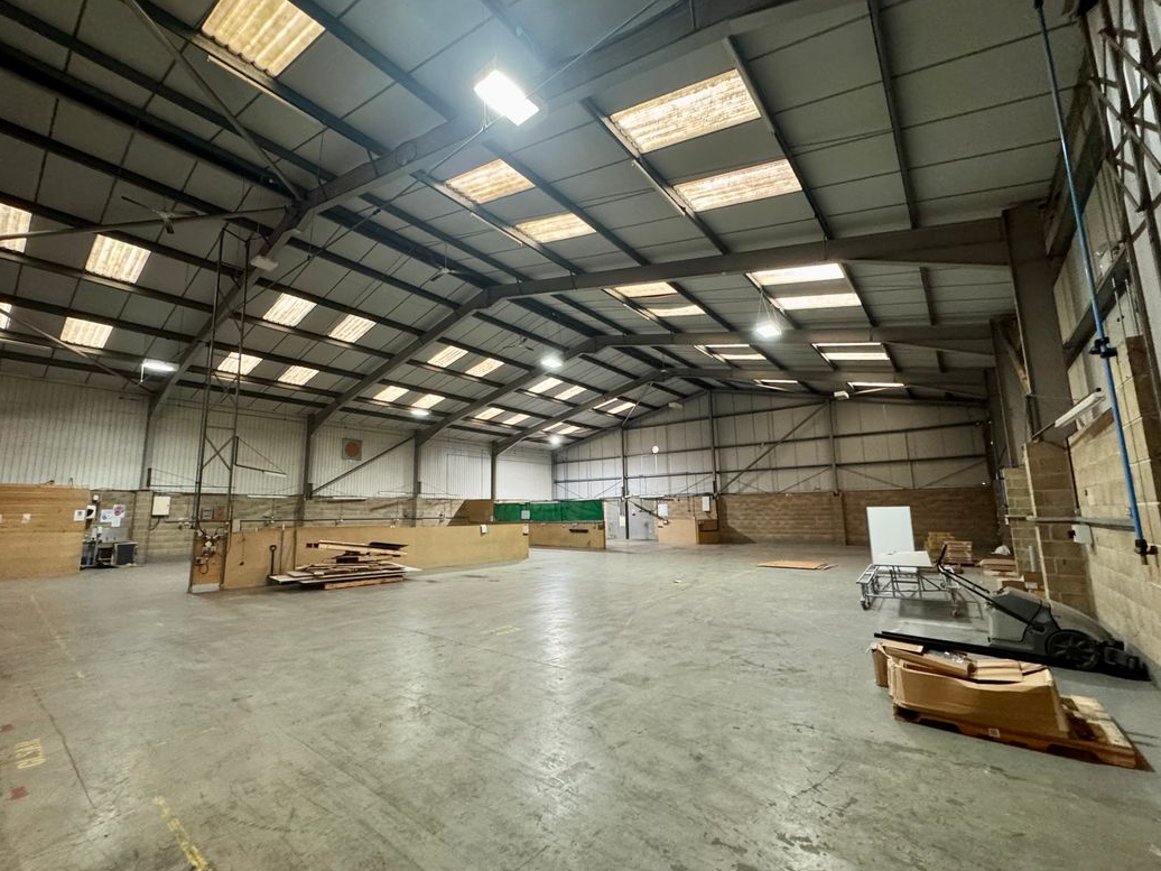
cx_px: 555
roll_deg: +0.5
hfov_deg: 98.1
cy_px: 439
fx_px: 503
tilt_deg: +8.4
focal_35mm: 15
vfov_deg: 81.7
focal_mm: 2.22
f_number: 2.2
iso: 640
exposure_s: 1/50
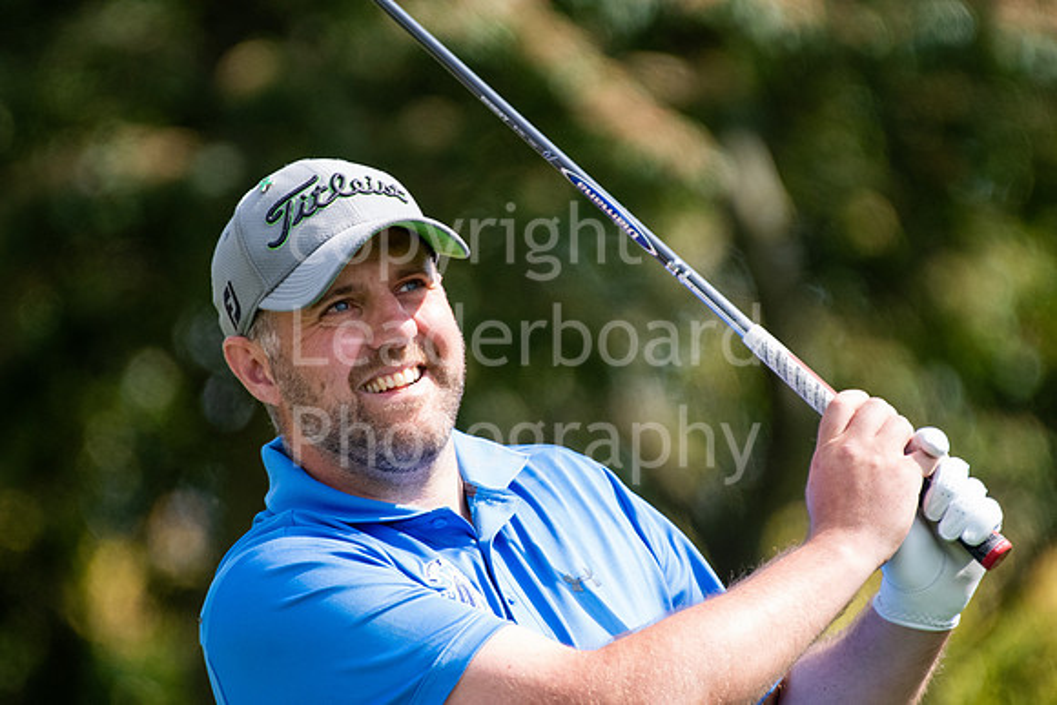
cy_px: 352
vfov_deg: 1.8
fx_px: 22025
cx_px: 528
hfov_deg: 2.7
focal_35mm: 750
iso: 1250
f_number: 5.6
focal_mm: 500
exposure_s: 1/2000
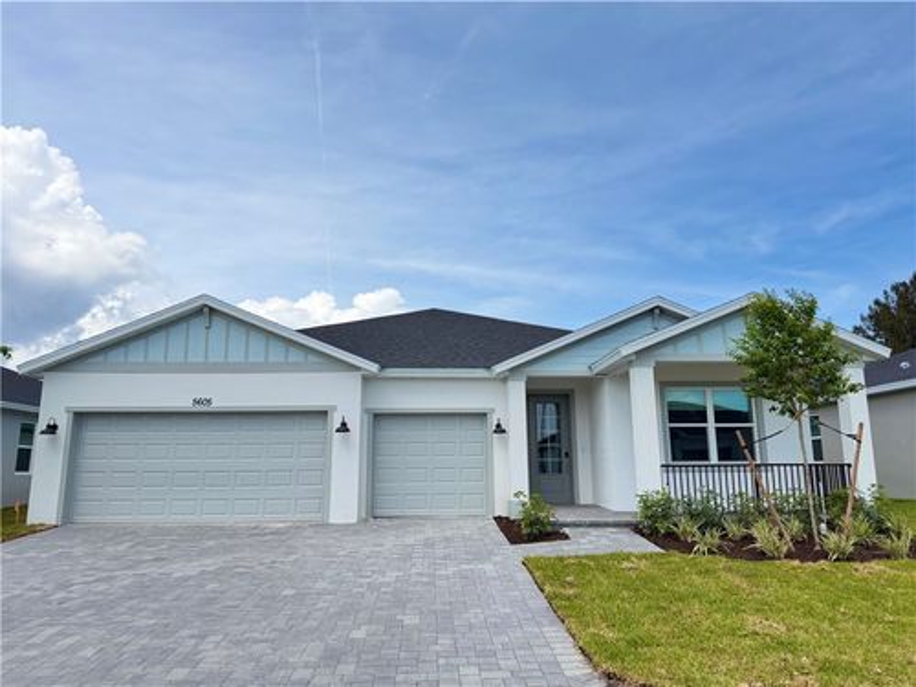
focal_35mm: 24
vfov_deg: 56.8
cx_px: 458
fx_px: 635
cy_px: 344
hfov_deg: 71.6
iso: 100
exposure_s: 1/2703
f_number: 1.78
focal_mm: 6.76
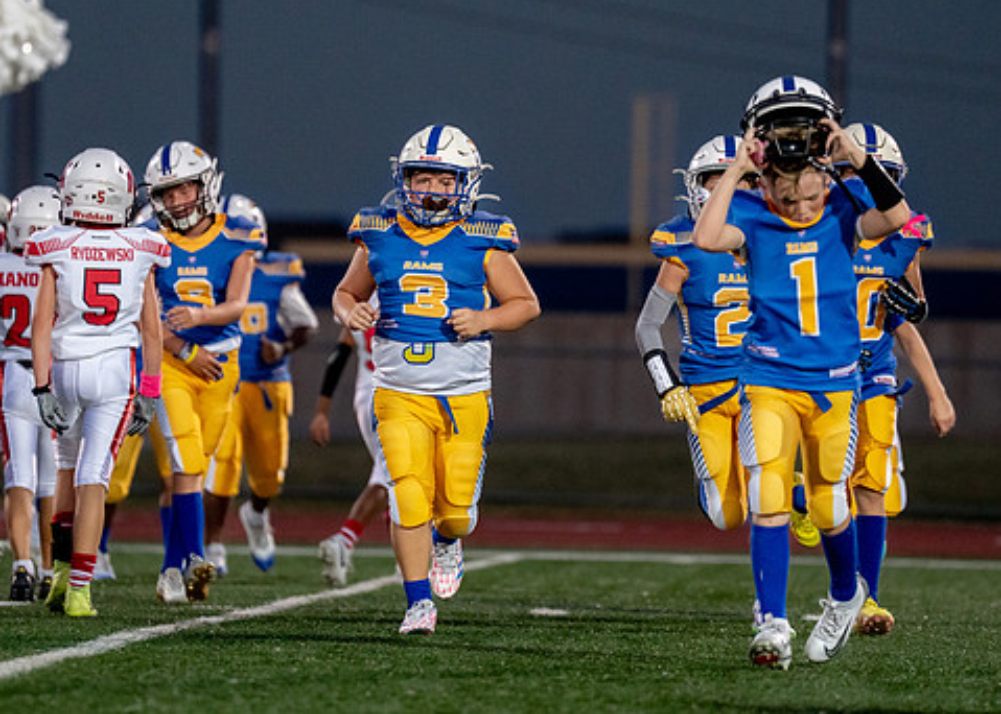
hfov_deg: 6.2
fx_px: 9295
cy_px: 290
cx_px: 468
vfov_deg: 4.4
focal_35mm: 327
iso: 2000
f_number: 2.8
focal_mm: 200
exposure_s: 1/1000
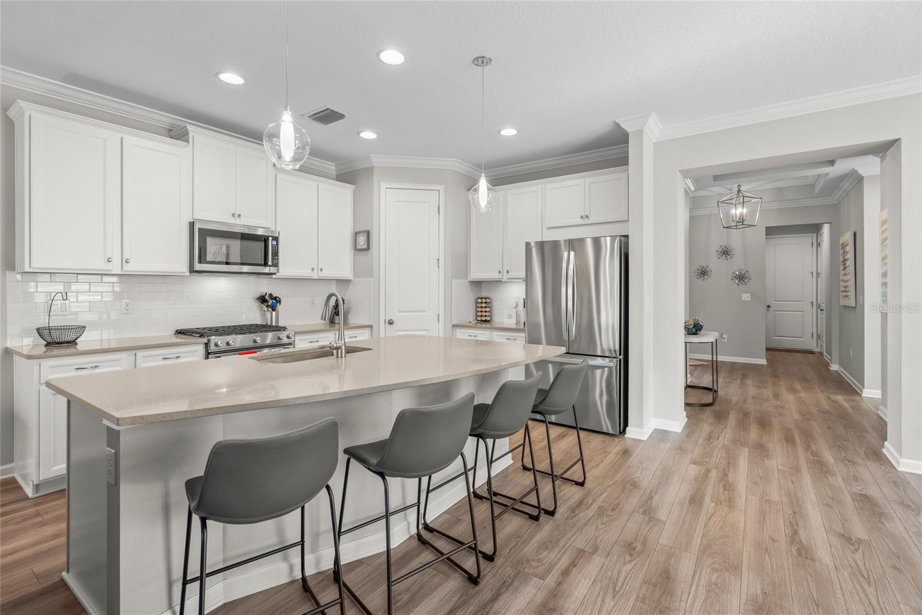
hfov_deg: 96.7
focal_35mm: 16
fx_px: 410
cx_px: 461
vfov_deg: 73.7
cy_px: 308
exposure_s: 1/3
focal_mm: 16
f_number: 6.3
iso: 250
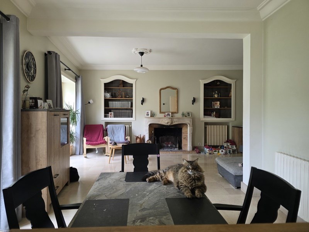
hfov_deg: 73.9
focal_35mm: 23
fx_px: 205
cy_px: 116
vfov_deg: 58.9
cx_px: 154
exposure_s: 1/100
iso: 200
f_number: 1.7
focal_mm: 6.3
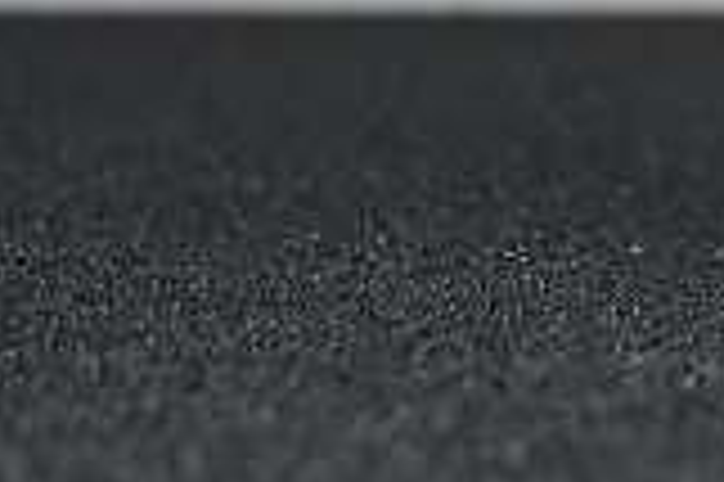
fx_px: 5555
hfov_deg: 7.0
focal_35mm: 276
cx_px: 1794
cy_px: -610
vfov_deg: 4.8
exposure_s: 1/125
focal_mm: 37
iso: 640
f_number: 5.3
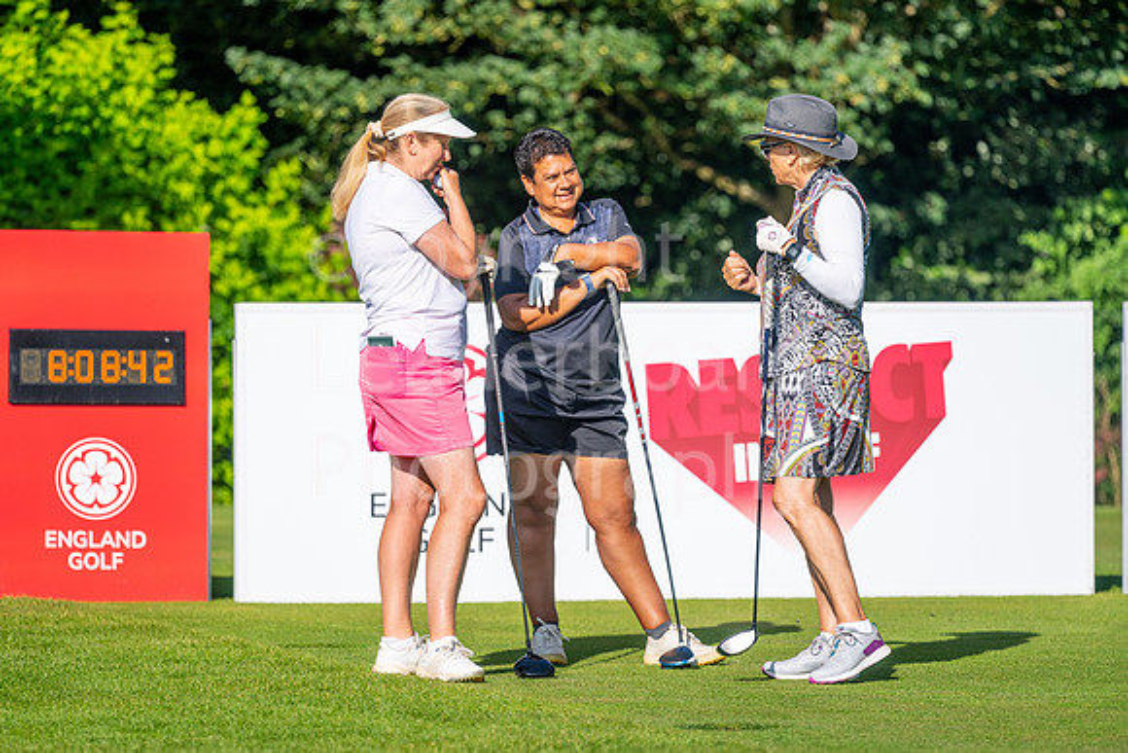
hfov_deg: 6.9
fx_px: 9402
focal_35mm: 300
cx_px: 564
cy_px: 376
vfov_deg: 4.6
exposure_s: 1/2500
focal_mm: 300
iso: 200
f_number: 5
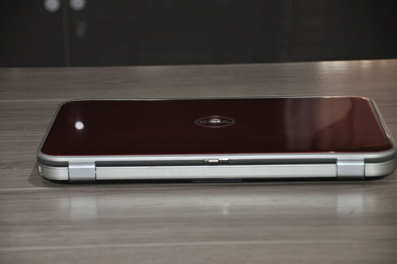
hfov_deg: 17.5
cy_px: 132
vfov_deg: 11.7
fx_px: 1289
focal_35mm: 117
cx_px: 198
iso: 800
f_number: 5.3
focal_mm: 78
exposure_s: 1/60
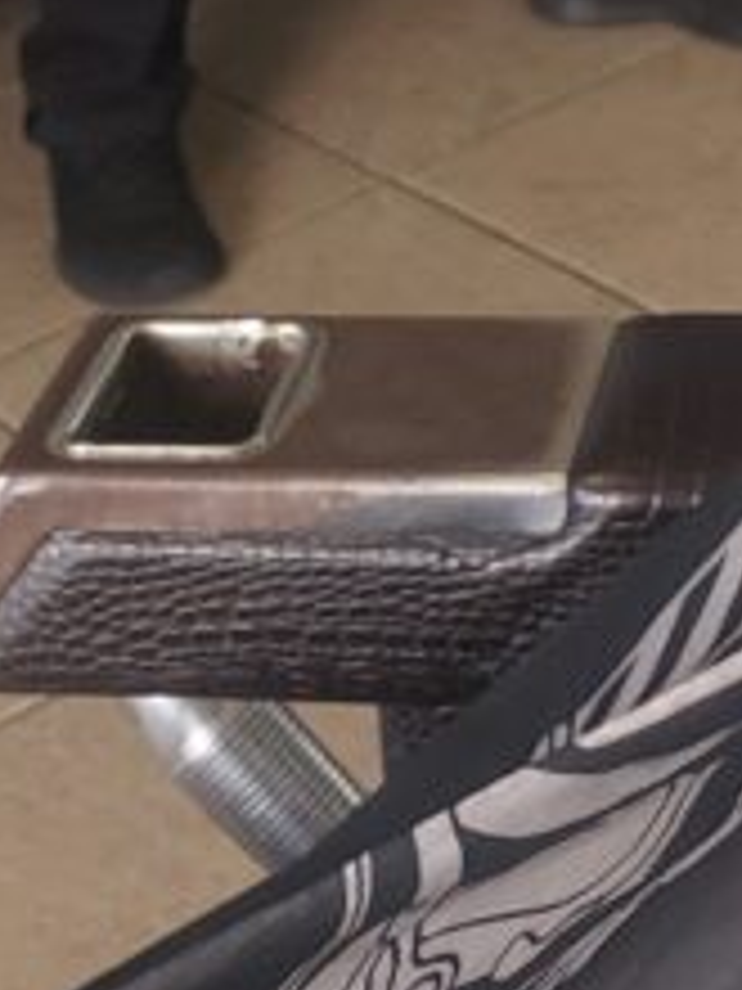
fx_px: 3458
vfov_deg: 14.0
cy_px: -914
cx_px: 1106
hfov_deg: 11.7
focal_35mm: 121
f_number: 2.4
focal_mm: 4.3
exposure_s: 1/60
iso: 160
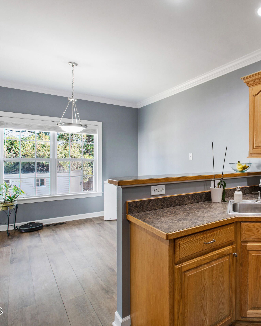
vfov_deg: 75.0
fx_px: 212
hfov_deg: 55.5
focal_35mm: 22
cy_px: 157
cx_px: 231
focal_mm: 10
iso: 100
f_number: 8
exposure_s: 1
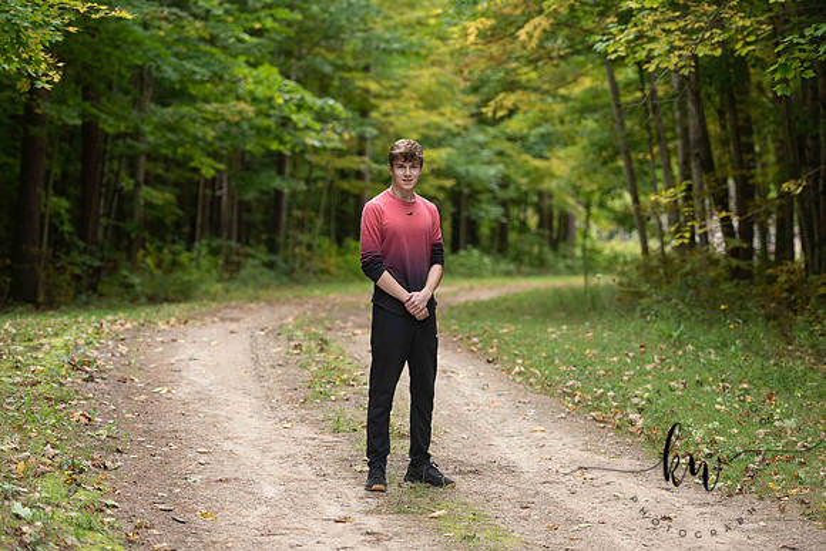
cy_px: 276
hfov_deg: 19.5
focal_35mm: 105
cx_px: 413
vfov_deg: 13.0
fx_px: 2410
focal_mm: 105
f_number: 2.8
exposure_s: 1/320
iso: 500
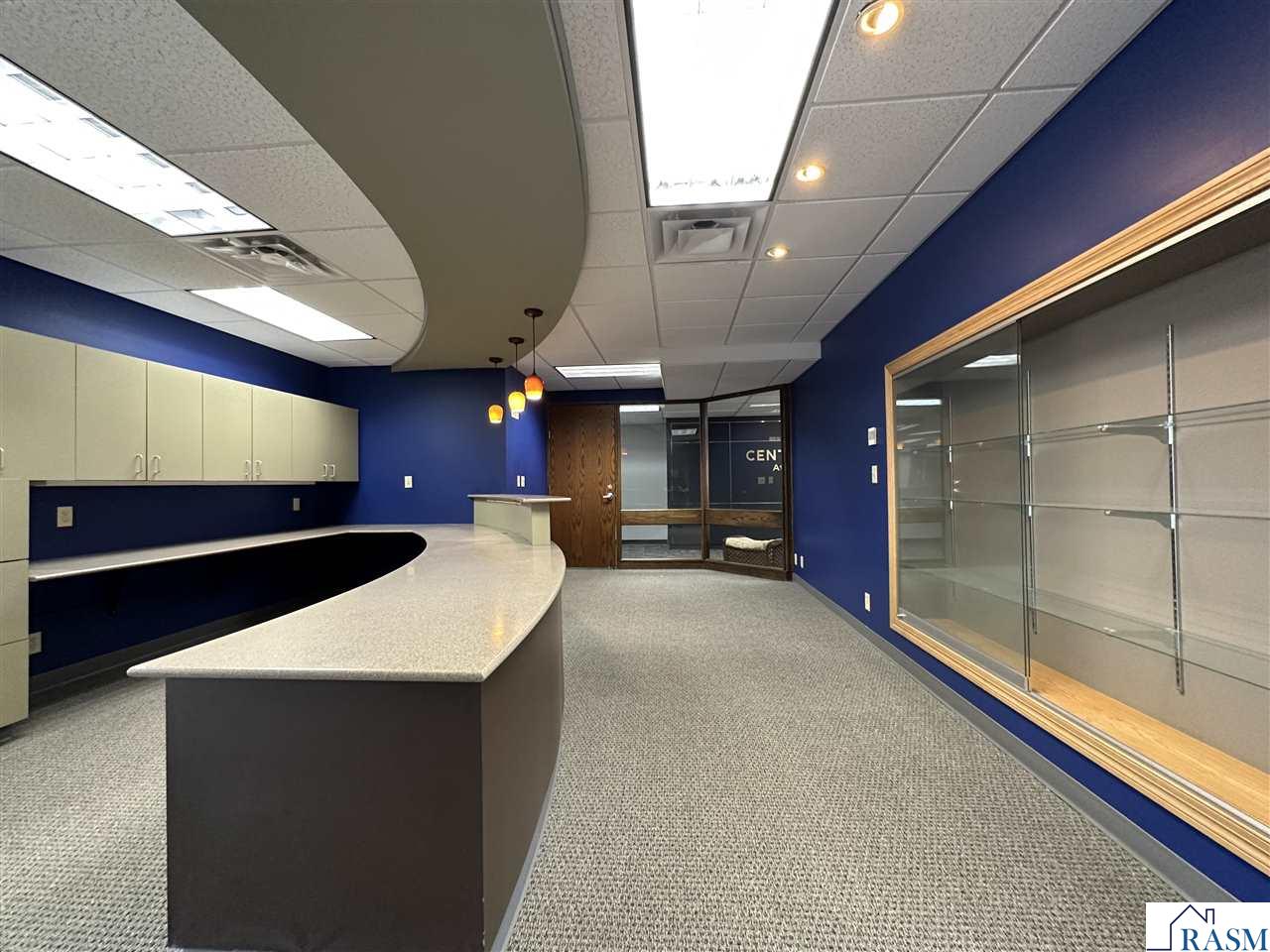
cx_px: 635
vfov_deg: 85.7
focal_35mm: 14
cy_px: 476
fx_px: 514
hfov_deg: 102.1
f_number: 2.2
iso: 400
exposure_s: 1/60
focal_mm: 2.22
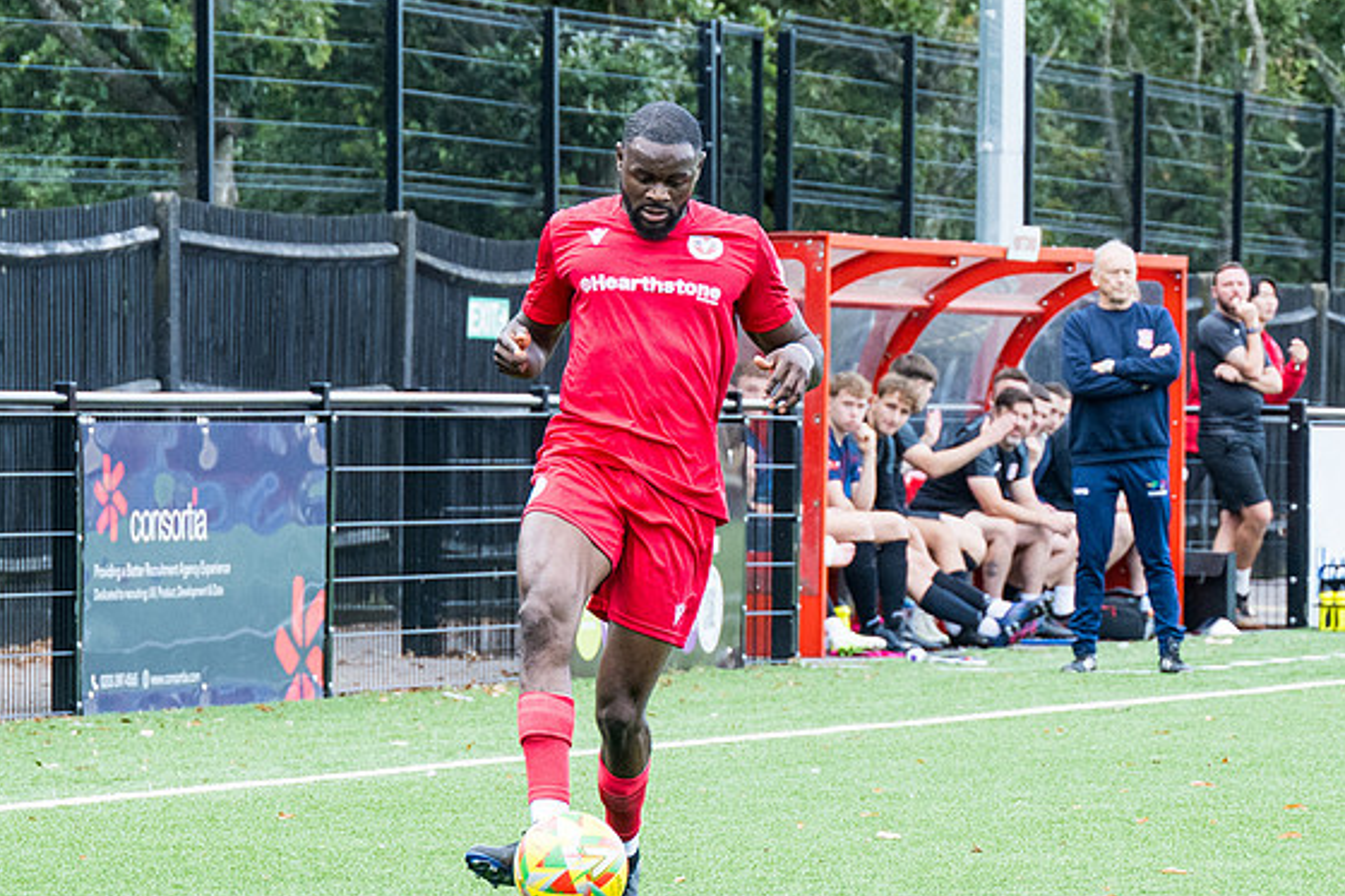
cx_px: 399
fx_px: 9710
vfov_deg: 5.3
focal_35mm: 260
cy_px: 407
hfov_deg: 7.9
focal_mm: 98
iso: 800
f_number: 4.5
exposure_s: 1/800
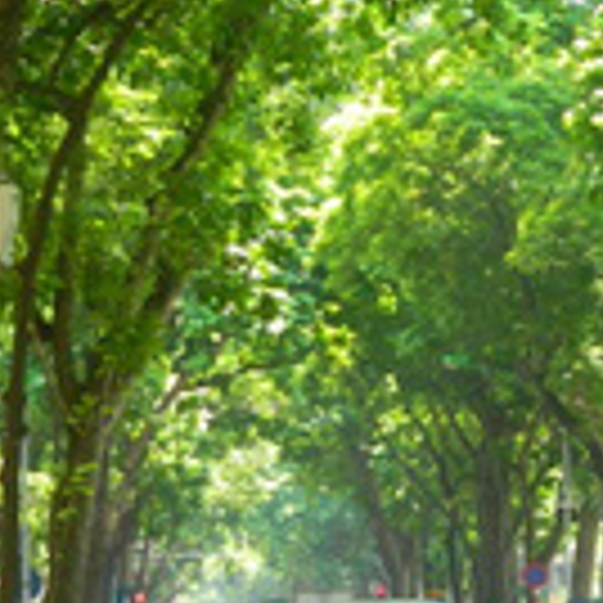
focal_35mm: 173
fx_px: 3410
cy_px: 162
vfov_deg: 10.1
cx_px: 792
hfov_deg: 9.9
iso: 80
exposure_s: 1/50
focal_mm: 7.3
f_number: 3.5
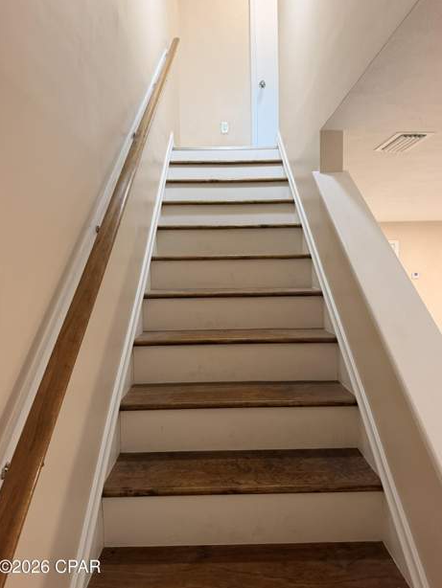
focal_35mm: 25
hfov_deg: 54.9
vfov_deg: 69.4
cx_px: 227
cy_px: 288
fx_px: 425
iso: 250
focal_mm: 6.76
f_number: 1.78
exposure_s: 1/60
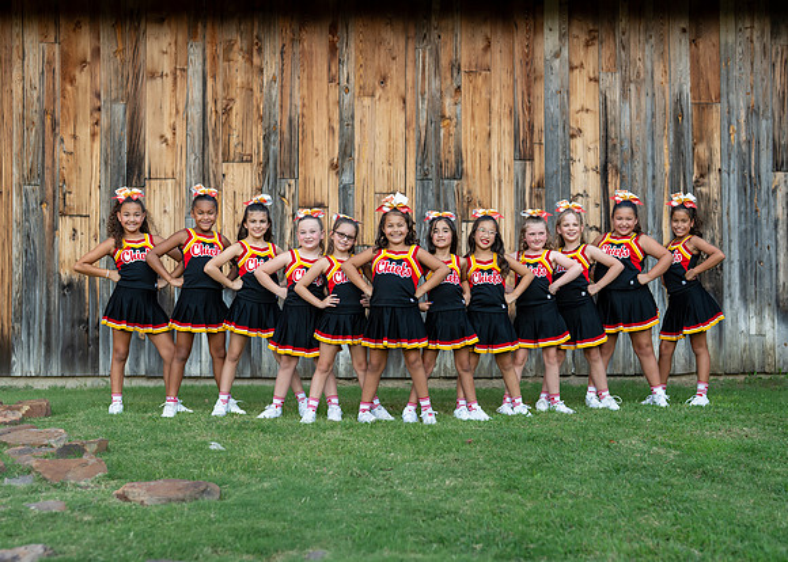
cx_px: 422
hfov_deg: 34.6
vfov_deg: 25.1
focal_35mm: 56
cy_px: 300
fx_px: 1264
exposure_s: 1/800
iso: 125
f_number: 2
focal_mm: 50
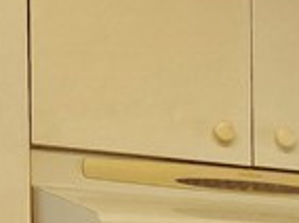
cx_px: 760
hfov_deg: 10.1
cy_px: 442
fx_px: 1431
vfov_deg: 8.5
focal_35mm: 166
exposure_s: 1/120
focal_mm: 5.54
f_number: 1.8
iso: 400
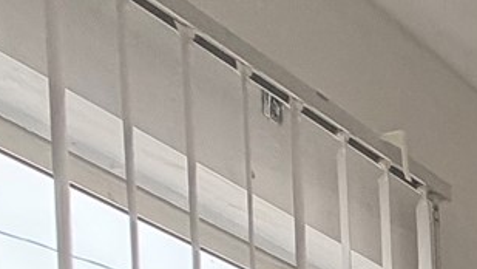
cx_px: 1164
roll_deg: +2.3
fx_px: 999
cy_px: 767
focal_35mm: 79
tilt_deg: -0.3
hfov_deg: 14.8
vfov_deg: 11.0
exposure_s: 1/121
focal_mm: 2.22
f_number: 2.2
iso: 200
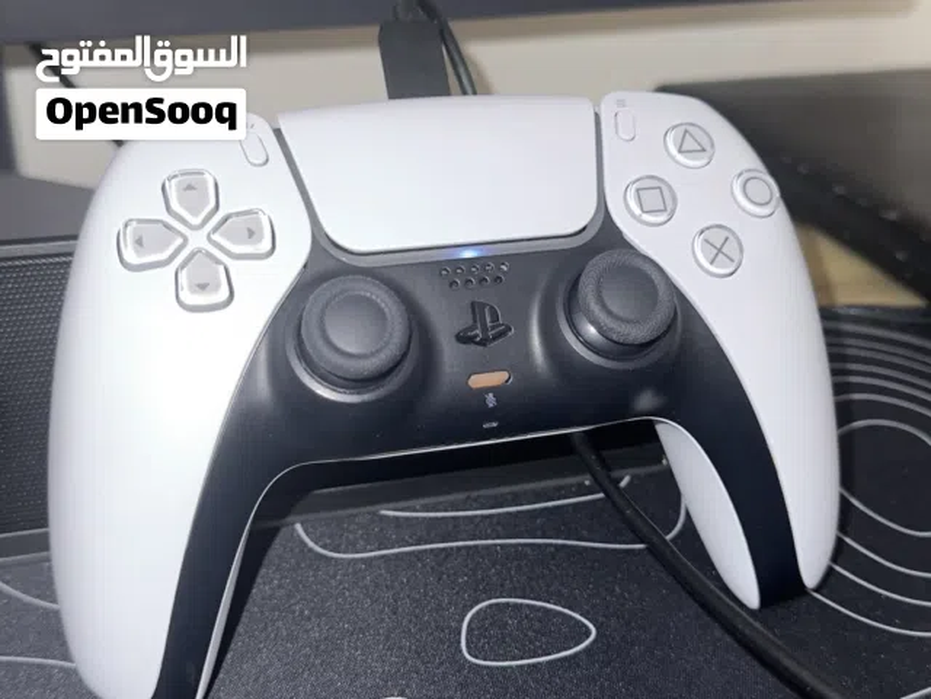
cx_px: 466
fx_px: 645
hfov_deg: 71.6
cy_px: 350
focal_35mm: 24
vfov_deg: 56.8
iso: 80
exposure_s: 1/15
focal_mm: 6.76
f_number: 1.78
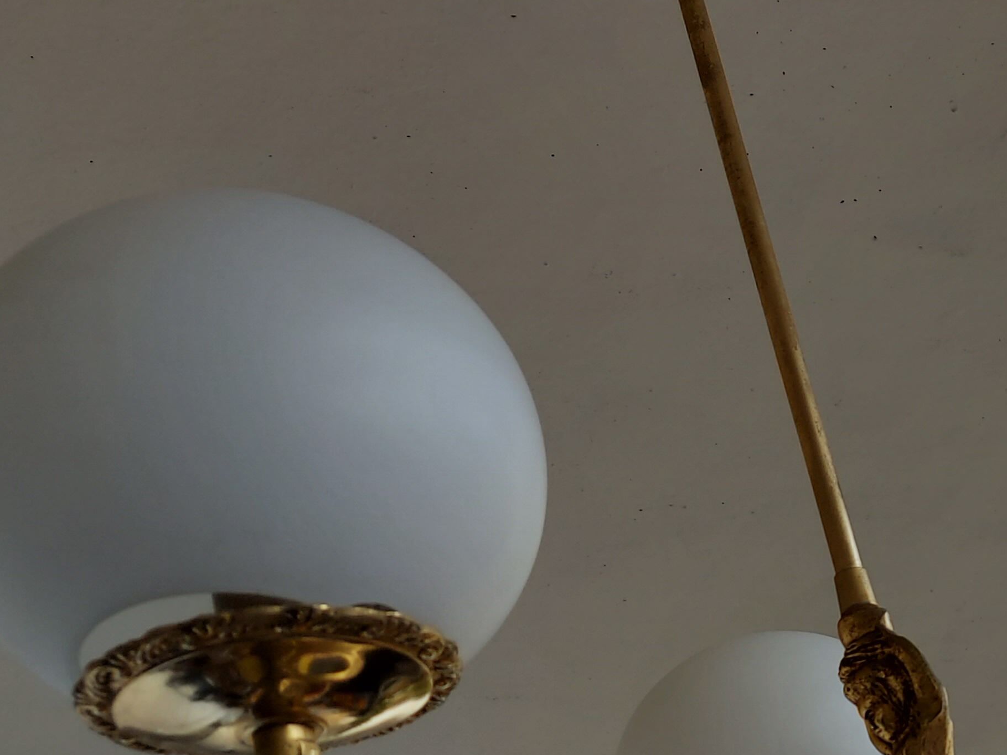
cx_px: 1226
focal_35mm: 61
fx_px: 1774
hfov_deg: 27.6
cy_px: 663
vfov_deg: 23.5
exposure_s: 1/490
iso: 32
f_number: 1.8
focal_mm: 5.23
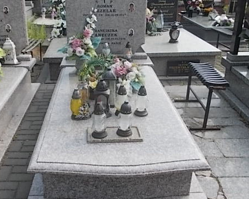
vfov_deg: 38.3
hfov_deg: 46.6
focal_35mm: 39
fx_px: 288
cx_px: 101
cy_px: 102
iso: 80
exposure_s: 1/160
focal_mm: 4
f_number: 5.4
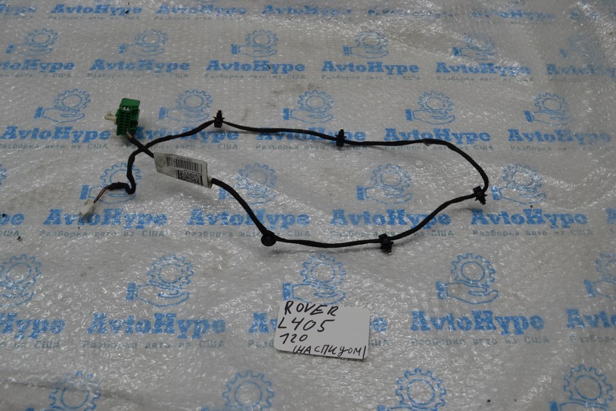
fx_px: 616
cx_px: 308
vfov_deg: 36.9
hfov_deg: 53.1
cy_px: 206
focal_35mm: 36
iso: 280
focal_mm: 24
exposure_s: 1/125
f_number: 5.6
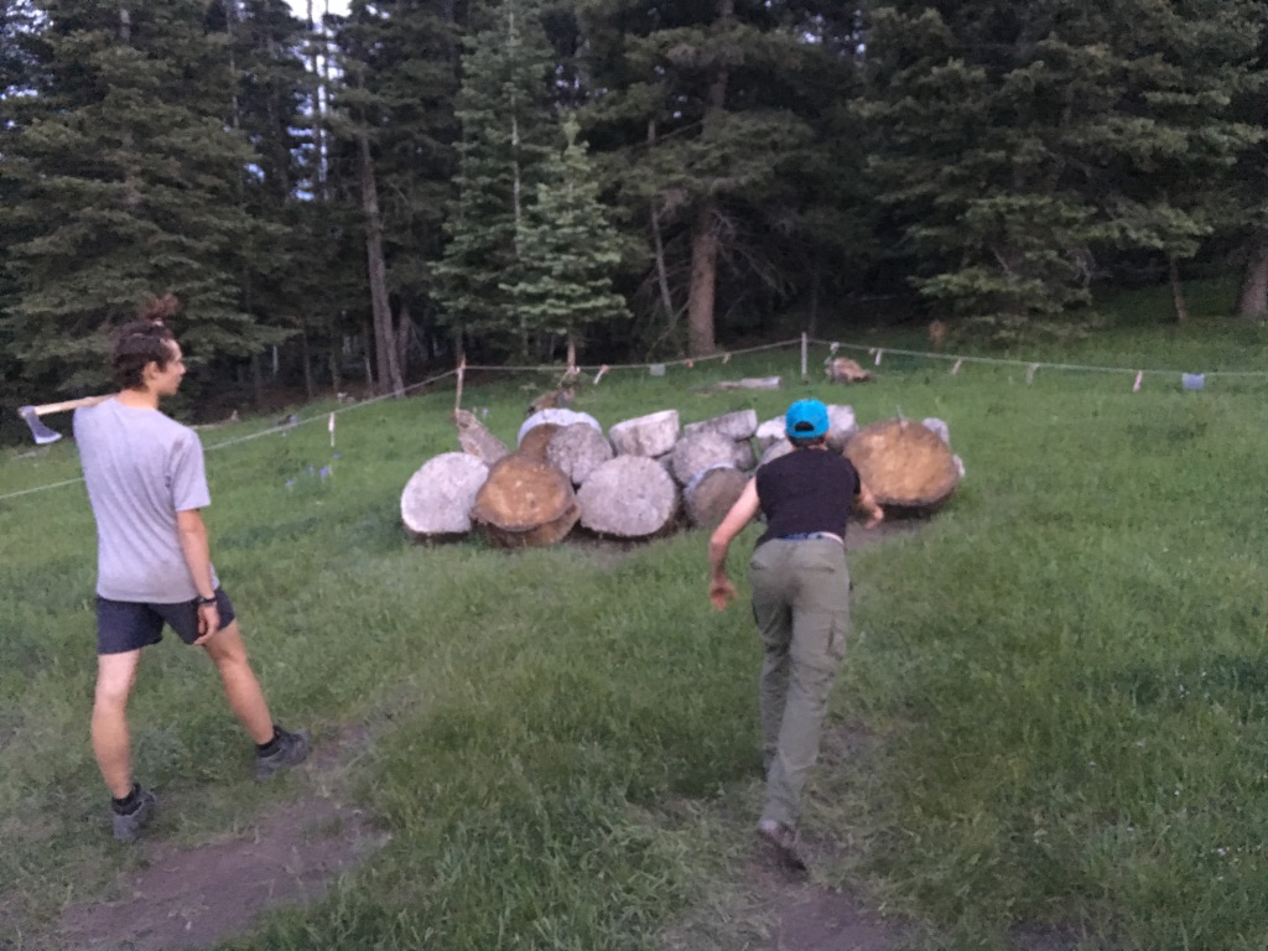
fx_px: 1062
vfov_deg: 48.2
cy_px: 476
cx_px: 634
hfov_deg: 61.7
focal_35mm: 29
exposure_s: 1/15
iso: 500
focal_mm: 4.15
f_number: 2.2
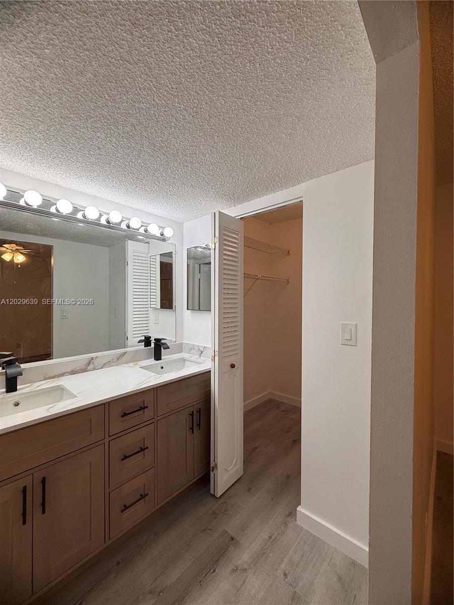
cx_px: 227
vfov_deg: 102.1
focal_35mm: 14
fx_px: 245
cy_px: 302
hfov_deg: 85.7
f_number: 2.2
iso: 64
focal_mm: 2.22
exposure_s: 1/120
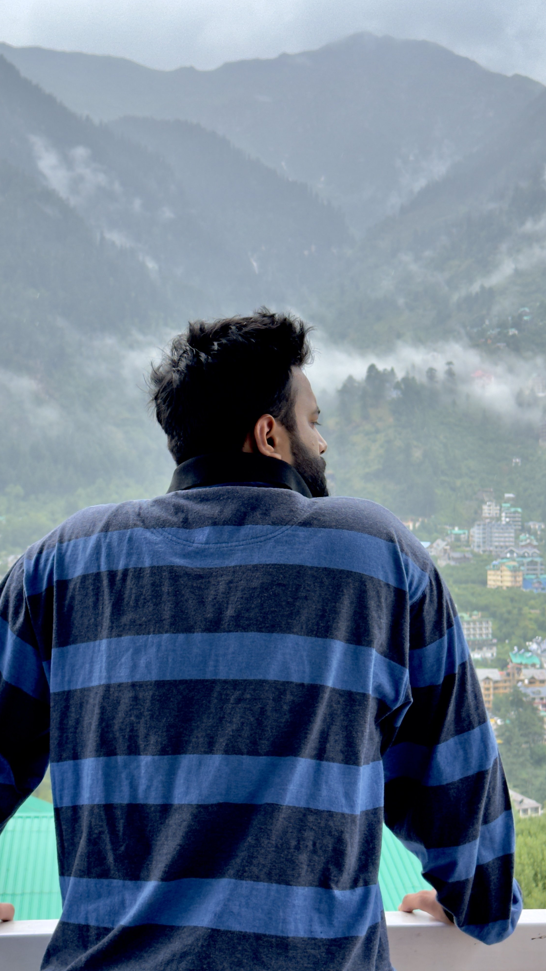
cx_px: 238
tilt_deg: +0.6
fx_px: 1364
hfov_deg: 22.6
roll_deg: -1.2
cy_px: 487
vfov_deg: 39.2
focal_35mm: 53
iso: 100
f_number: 1.78
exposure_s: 1/693
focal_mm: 6.76
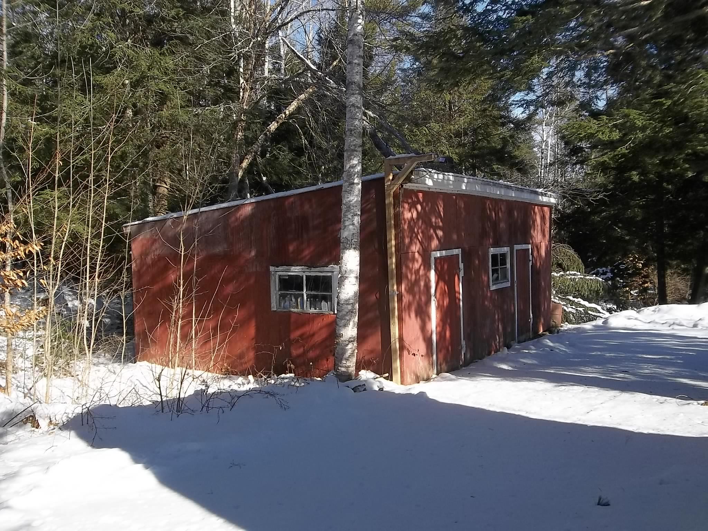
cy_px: 266
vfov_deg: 44.2
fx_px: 654
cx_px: 354
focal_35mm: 32
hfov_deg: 56.8
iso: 80
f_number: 3.7
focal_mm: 5.7
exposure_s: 1/500
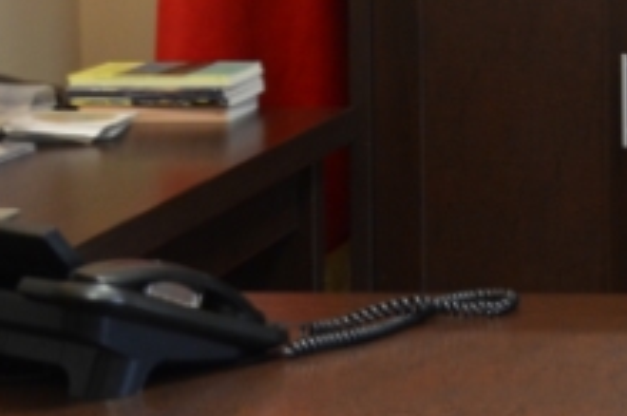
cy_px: -225
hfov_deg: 13.4
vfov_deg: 9.8
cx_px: 1183
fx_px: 2348
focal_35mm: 135
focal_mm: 22
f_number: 3.8
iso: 800
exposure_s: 1/40
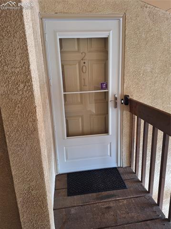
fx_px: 152
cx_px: 86
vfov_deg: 74.0
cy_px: 114
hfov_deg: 58.8
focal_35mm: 23
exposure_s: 1/40
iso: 200
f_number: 1.8
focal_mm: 5.54
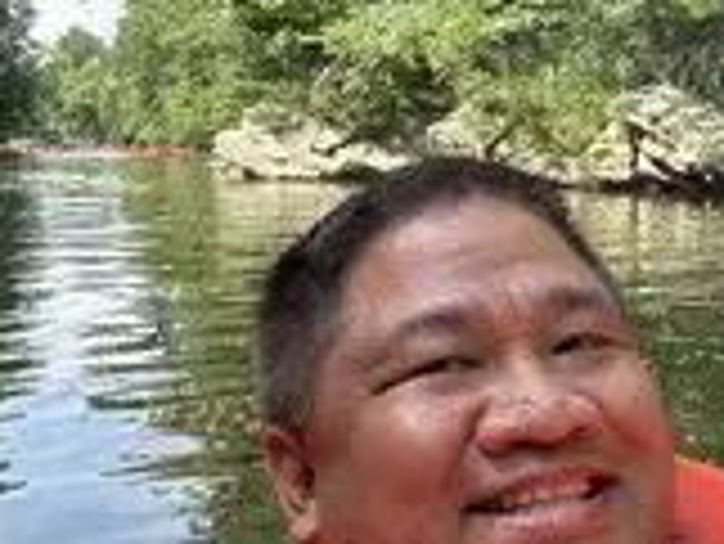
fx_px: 1193
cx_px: 639
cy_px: 315
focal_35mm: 57
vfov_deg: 25.7
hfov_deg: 32.3
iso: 25
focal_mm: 2.69
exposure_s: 1/266
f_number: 1.9
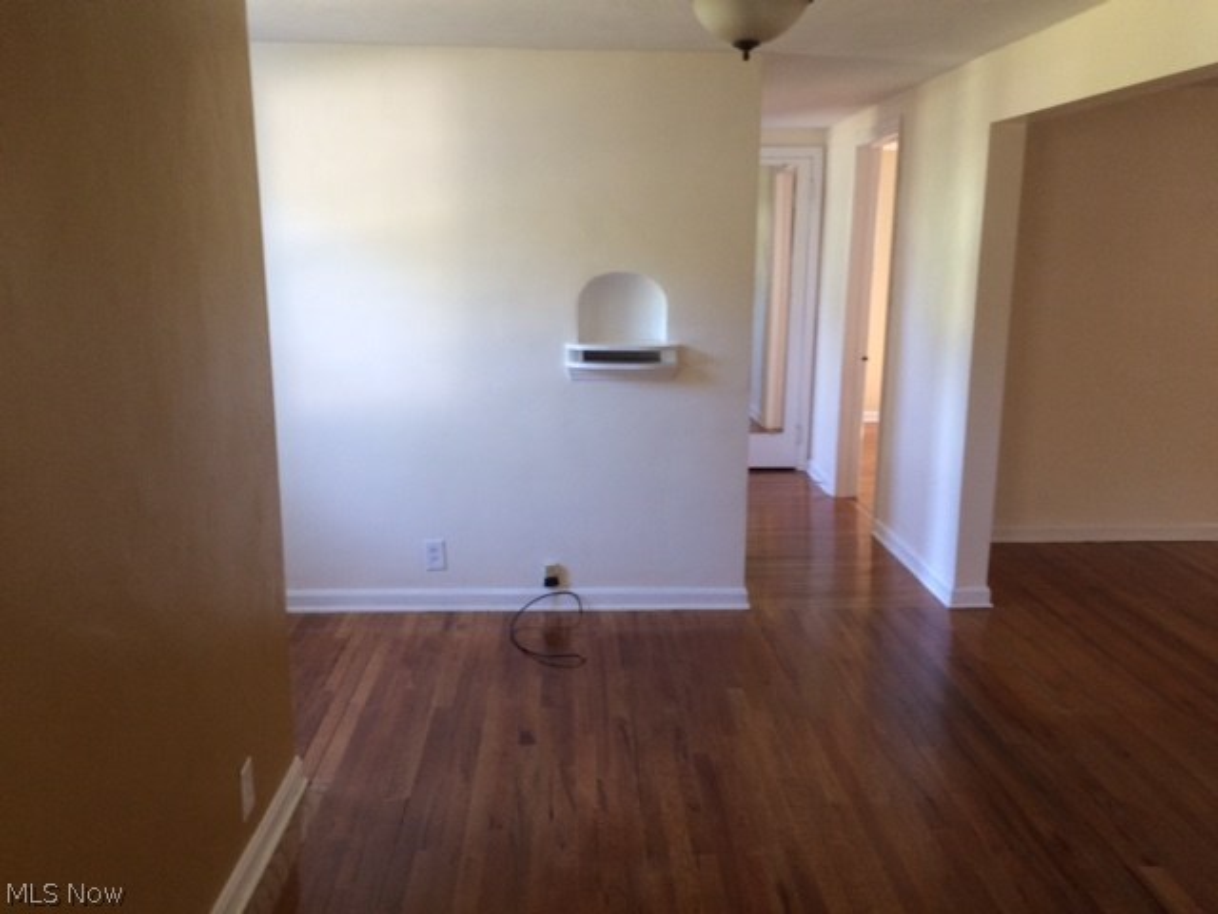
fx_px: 1020
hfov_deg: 61.7
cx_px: 609
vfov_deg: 48.2
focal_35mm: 29
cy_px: 457
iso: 100
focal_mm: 4.15
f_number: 2.2
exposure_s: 1/30
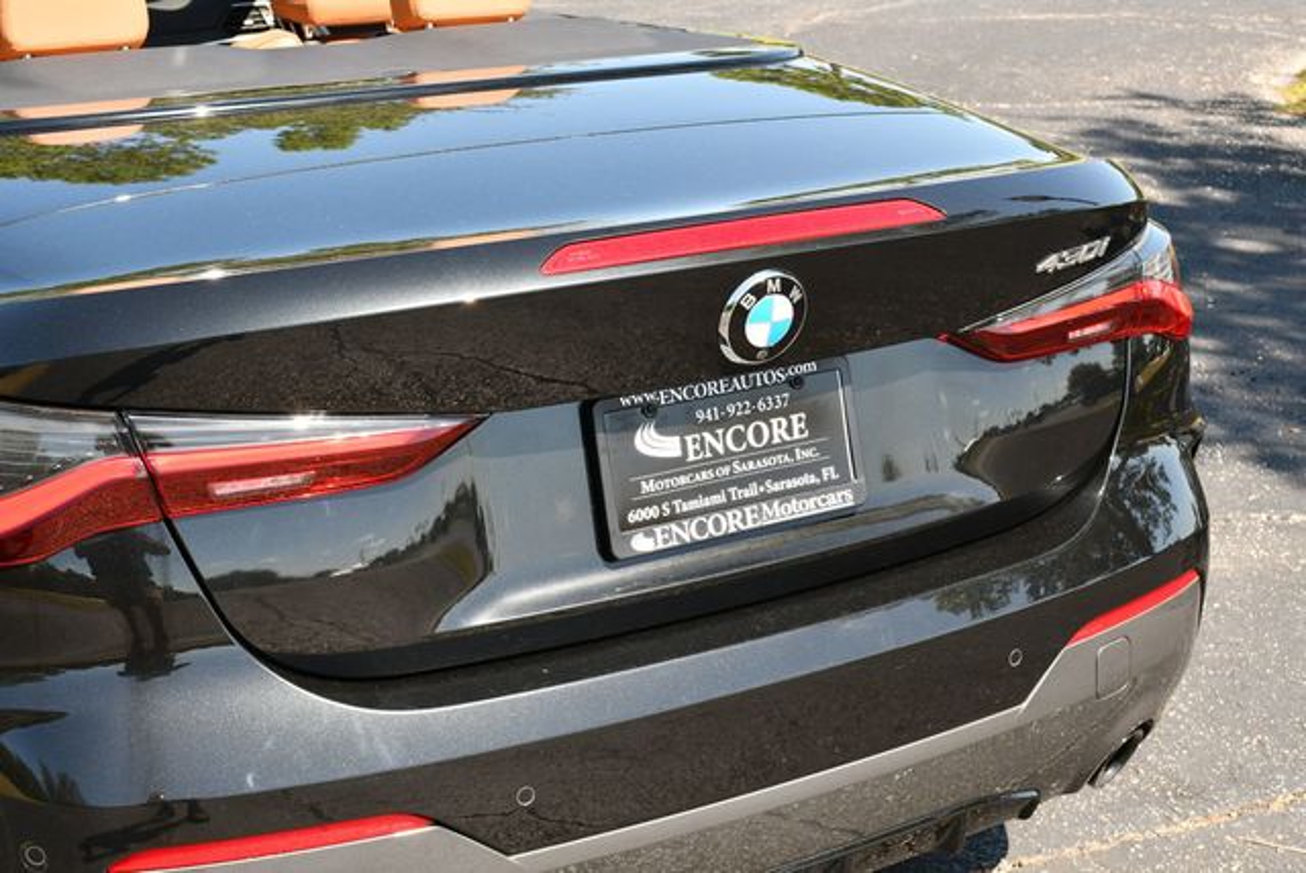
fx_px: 2179
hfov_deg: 33.4
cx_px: 653
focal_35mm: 60
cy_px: 436
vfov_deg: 22.7
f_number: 6.3
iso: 200
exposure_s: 1/250
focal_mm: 30
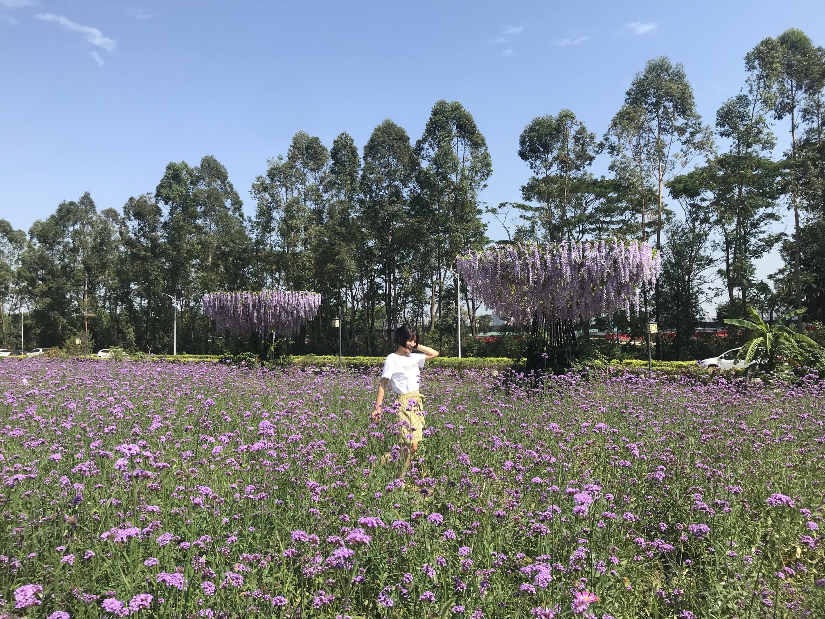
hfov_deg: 63.4
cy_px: 310
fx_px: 667
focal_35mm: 28
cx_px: 412
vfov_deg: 49.7
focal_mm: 3.99
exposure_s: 1/1709
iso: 20
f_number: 1.8
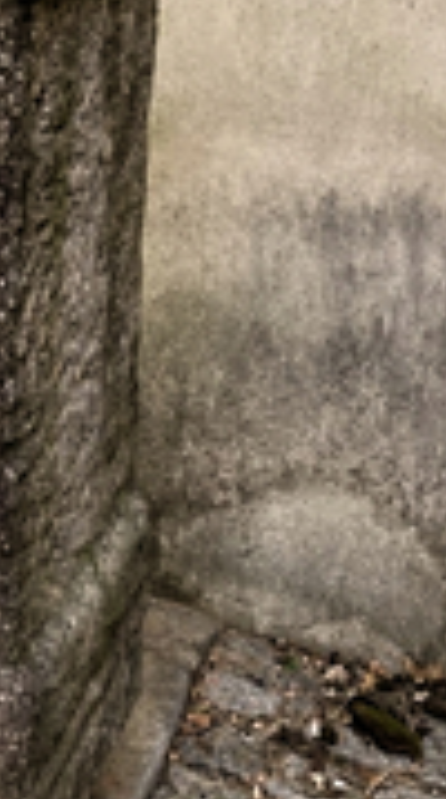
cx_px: -125
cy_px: 266
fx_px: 1289
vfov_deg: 34.1
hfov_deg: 18.4
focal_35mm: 61
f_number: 1.8
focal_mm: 3.99
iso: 20
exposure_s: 1/607
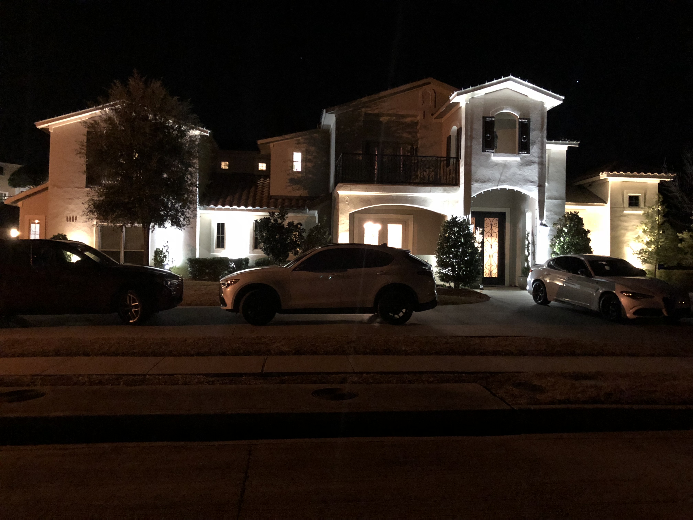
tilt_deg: +1.1
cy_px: 260
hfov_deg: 63.4
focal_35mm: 28
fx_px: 561
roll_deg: -0.3
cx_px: 346
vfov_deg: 49.7
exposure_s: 1/4
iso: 320
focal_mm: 4
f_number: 1.8
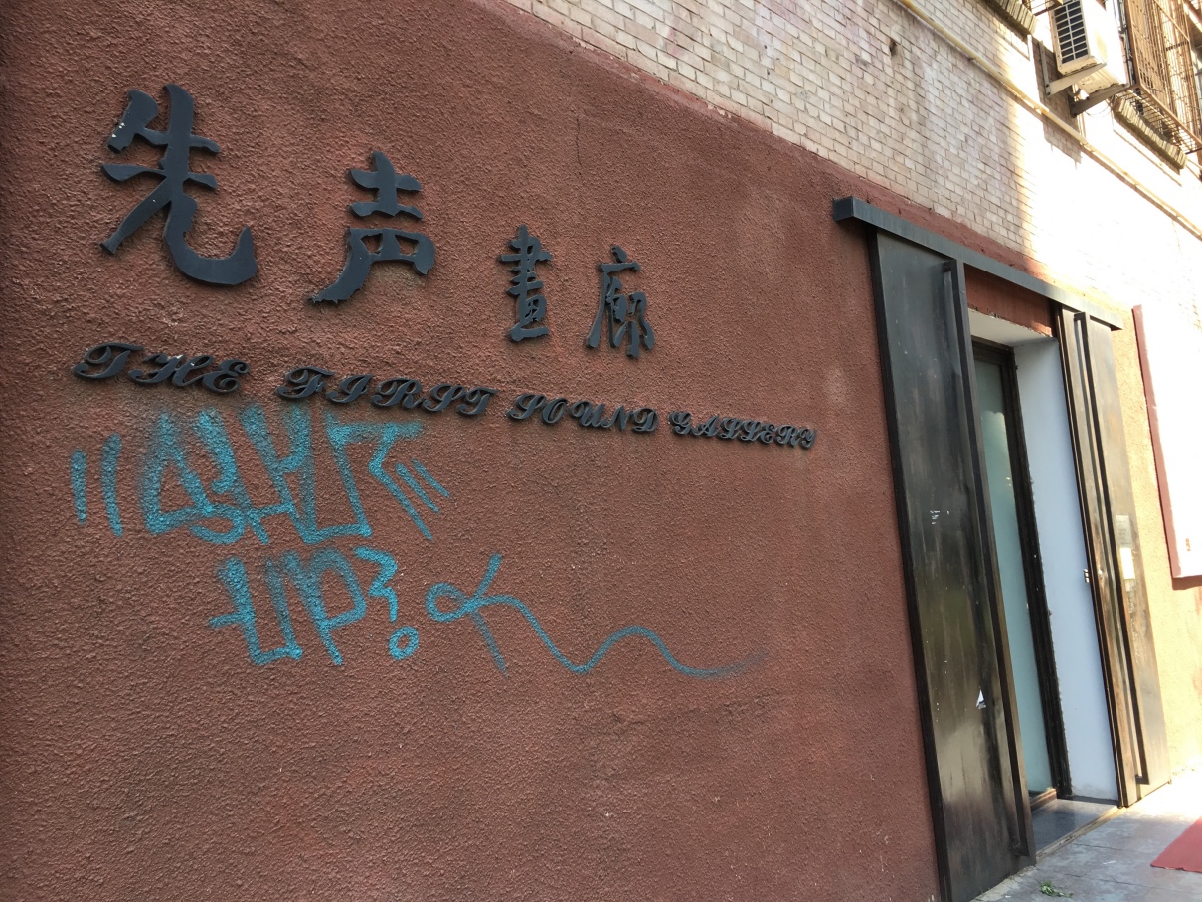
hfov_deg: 61.7
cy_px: 451
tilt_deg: +6.8
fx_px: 1007
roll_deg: +3.9
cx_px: 601
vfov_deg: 48.2
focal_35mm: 29
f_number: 2.2
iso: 25
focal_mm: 4.15
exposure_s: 1/182
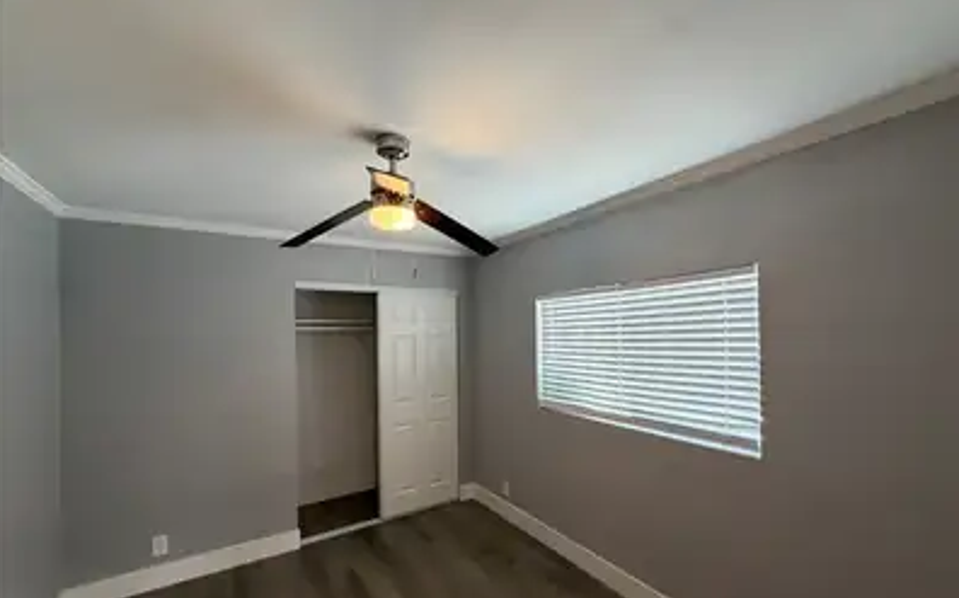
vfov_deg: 74.5
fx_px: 392
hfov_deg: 101.5
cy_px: 332
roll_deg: +1.2
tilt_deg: +0.2
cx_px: 480
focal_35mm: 15
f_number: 2.2
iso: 250
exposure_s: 1/60
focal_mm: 2.22
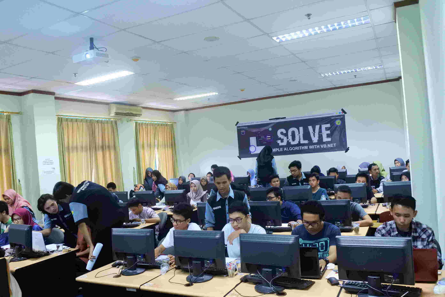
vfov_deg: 45.0
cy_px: 148
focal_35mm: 29
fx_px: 358
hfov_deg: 63.7
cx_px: 222
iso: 3200
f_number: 4.5
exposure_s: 1/30
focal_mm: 10.9
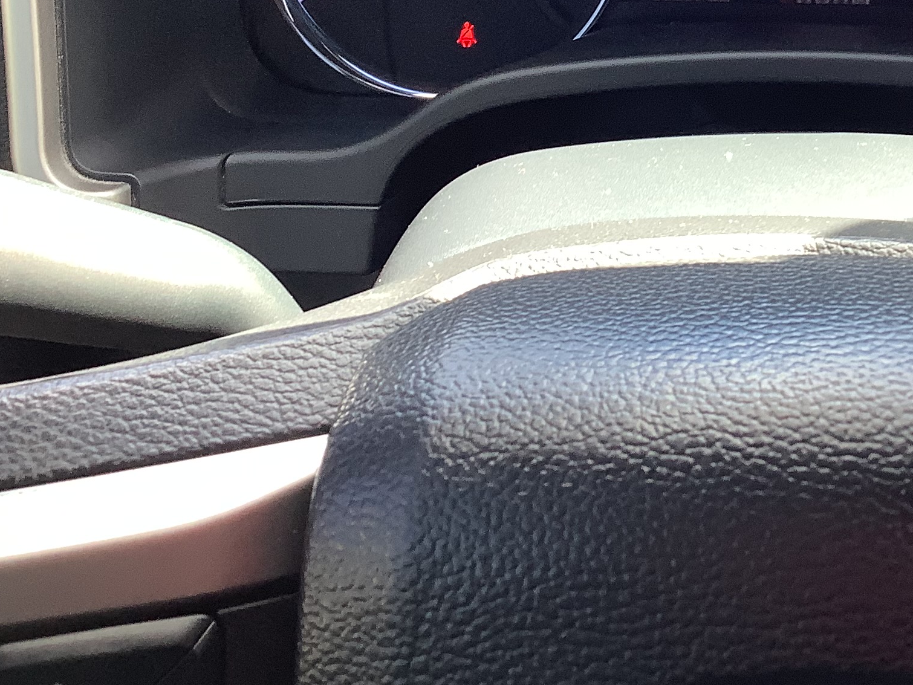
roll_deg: +0.6
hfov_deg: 28.5
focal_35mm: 67
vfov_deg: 21.1
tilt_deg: -27.8
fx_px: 1767
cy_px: -21
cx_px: 685
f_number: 2.4
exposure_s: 1/60
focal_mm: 3.3
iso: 50
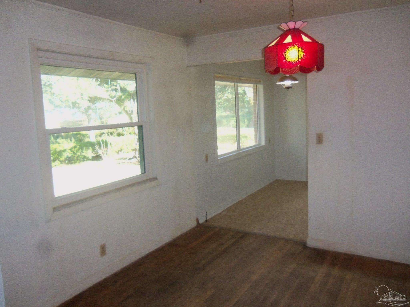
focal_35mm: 28
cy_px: 154
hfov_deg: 63.4
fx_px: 332
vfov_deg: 49.7
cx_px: 205
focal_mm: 5.1
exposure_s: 1/40
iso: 250
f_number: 3.9
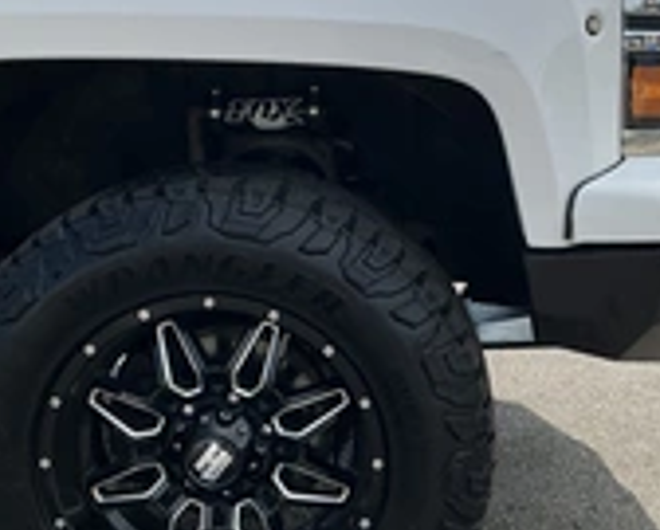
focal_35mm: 65
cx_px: 420
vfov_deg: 23.5
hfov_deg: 29.0
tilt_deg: -9.0
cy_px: 239
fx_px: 1272
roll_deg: +0.0
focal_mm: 3
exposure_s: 1/1675
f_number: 1.8
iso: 25
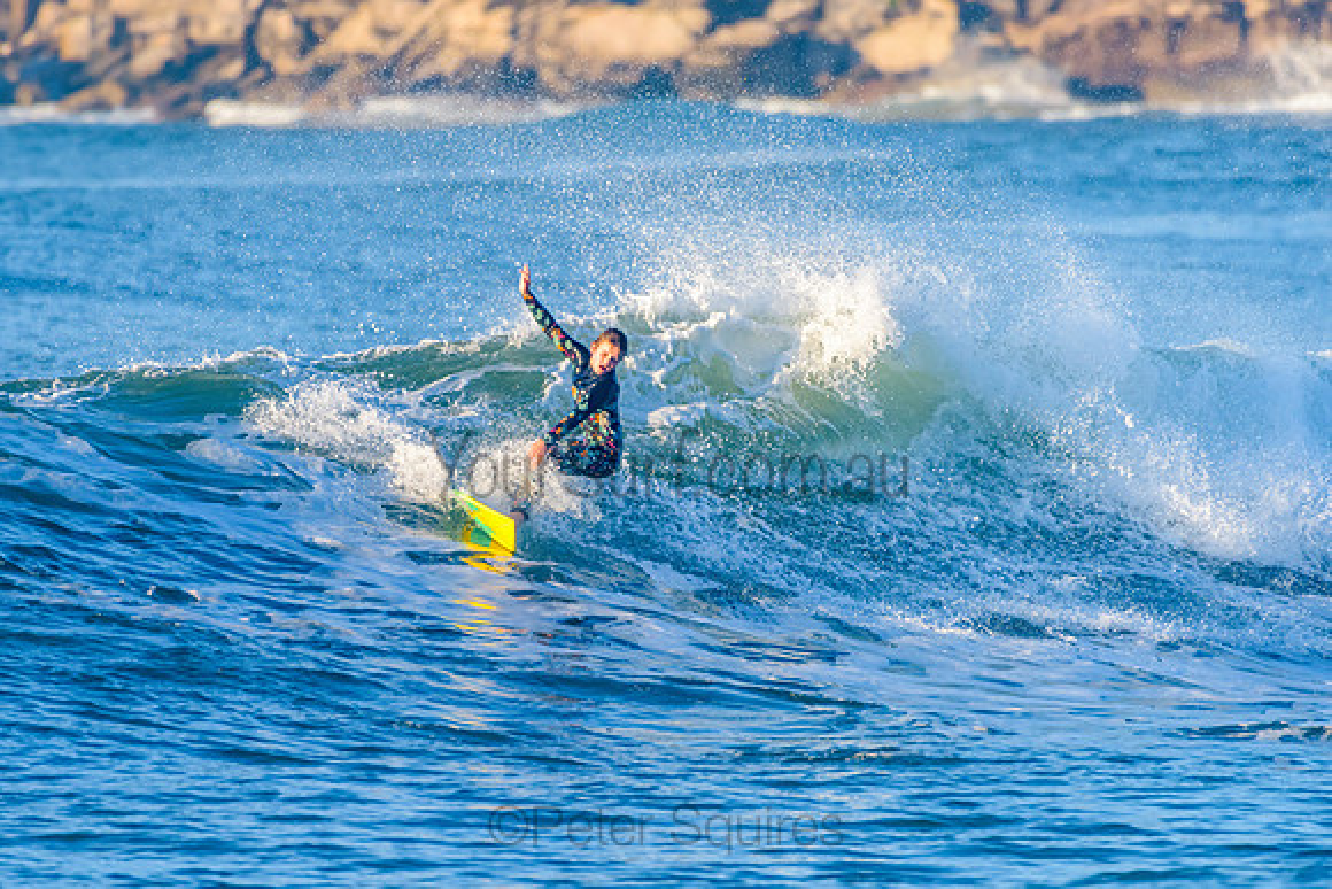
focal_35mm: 608
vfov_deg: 2.3
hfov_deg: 3.4
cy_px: 437
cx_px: 542
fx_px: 22501
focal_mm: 500
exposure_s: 1/2000
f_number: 5.6
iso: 500
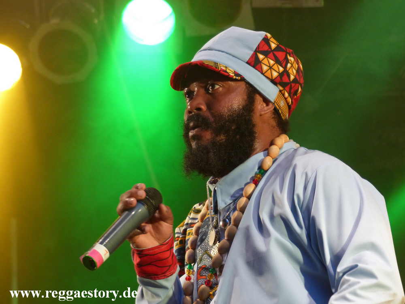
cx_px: 202
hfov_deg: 9.1
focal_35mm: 217
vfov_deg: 6.8
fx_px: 2539
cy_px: 152
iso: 400
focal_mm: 39.1
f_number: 2.8
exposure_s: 1/60
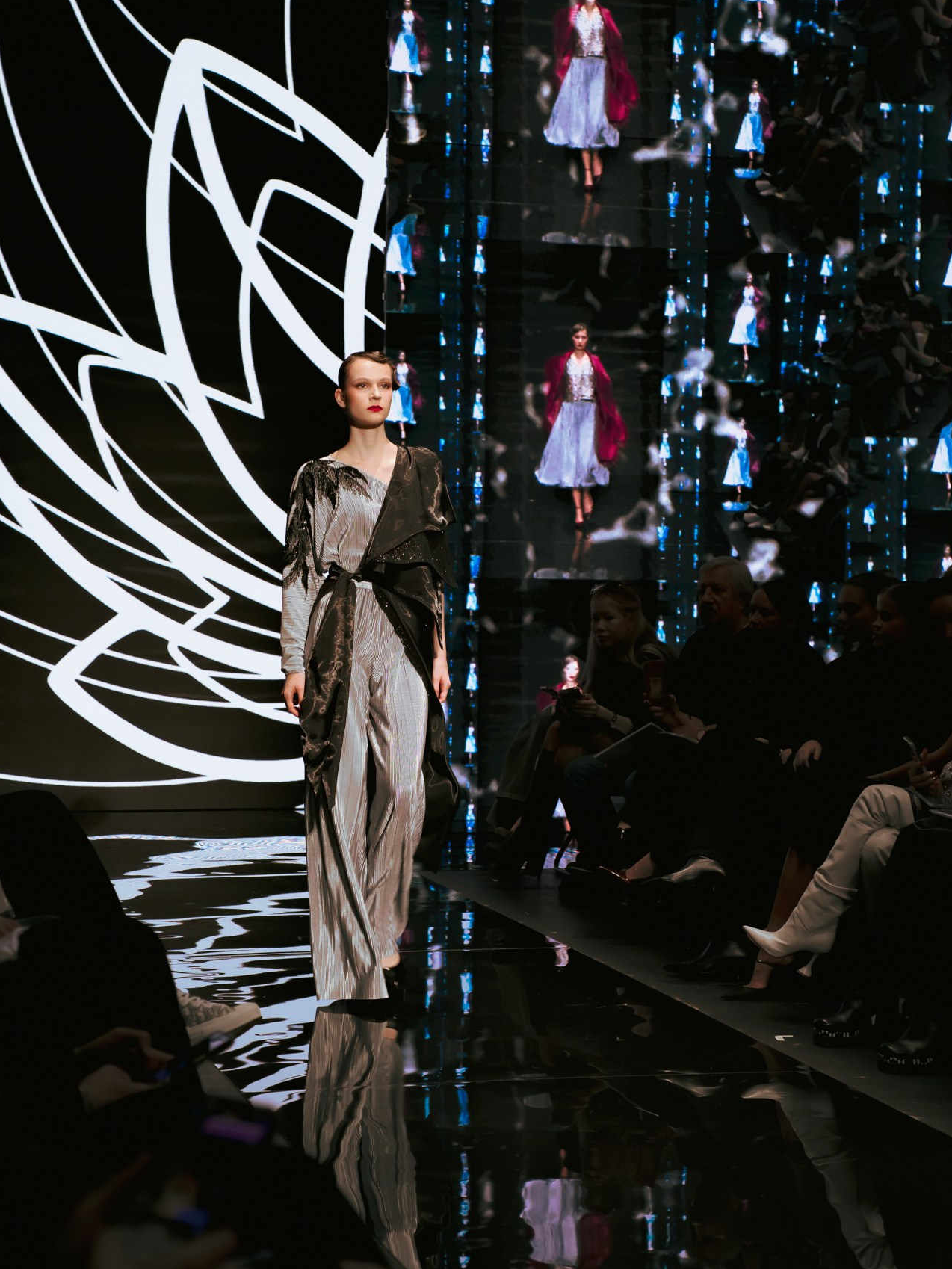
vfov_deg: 26.0
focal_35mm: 75
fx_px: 2749
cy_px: 631
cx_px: 476
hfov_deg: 19.6
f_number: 5
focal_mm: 69
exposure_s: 1/125
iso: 1600
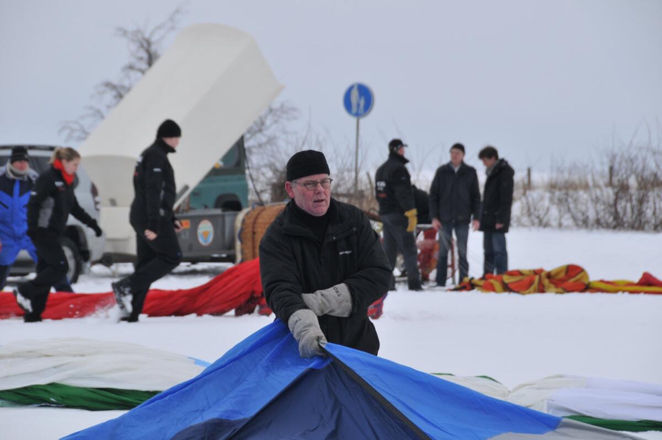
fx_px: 4132
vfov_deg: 6.1
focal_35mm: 225
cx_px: 331
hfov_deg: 9.2
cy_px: 220
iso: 400
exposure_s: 1/320
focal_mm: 150
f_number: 9
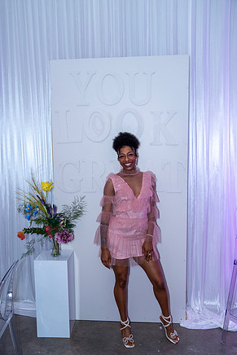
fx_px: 316
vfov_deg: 58.7
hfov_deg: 41.1
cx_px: 116
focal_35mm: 32
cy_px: 181
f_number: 3.5
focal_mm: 31
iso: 800
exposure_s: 1/125
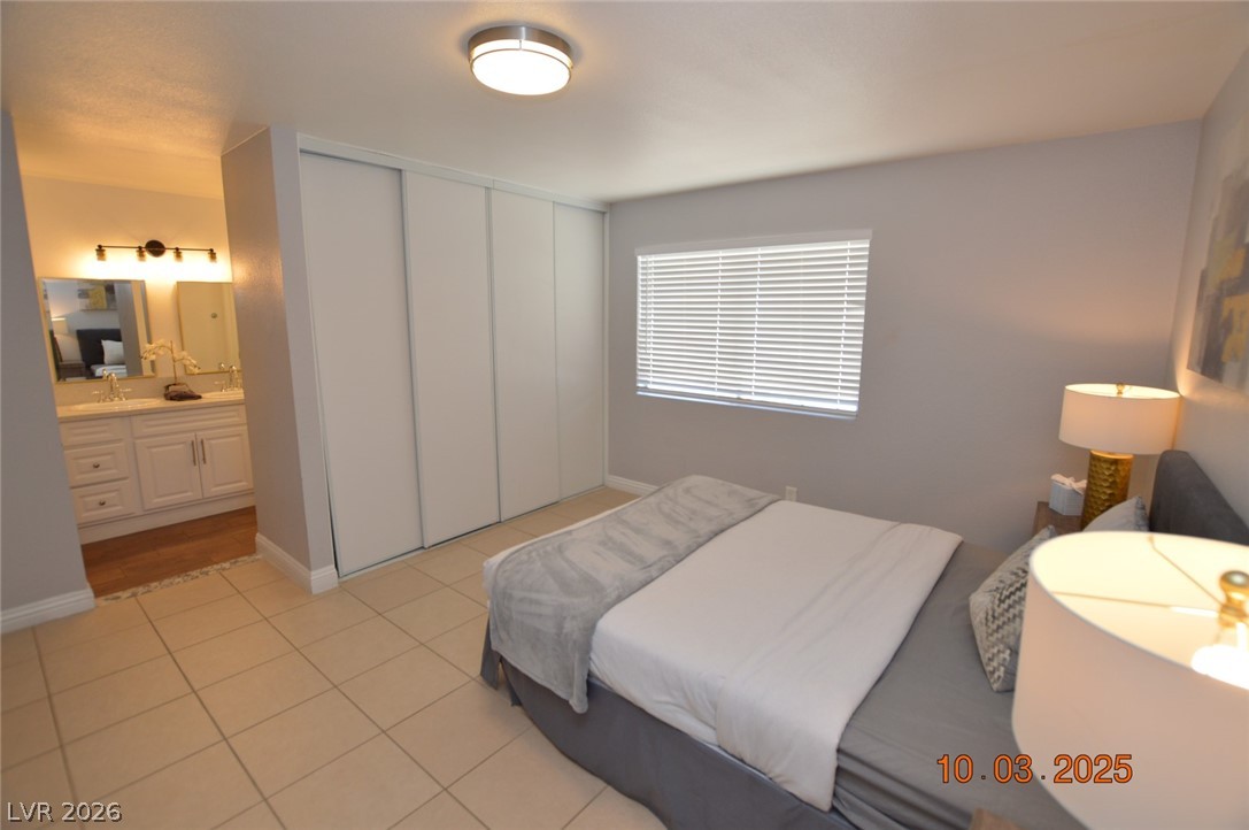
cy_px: 415
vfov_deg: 77.2
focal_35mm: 15
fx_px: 520
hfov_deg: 100.5
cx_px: 624
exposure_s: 1/100
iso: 400
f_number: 4.5
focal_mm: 10
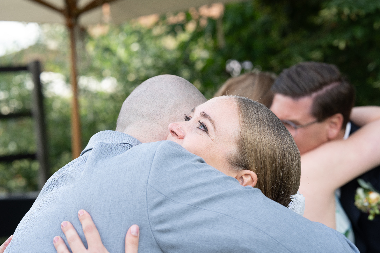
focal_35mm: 85
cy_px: 126
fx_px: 897
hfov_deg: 23.9
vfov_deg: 16.1
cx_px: 190
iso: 160
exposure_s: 1/125
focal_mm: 85
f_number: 5.6
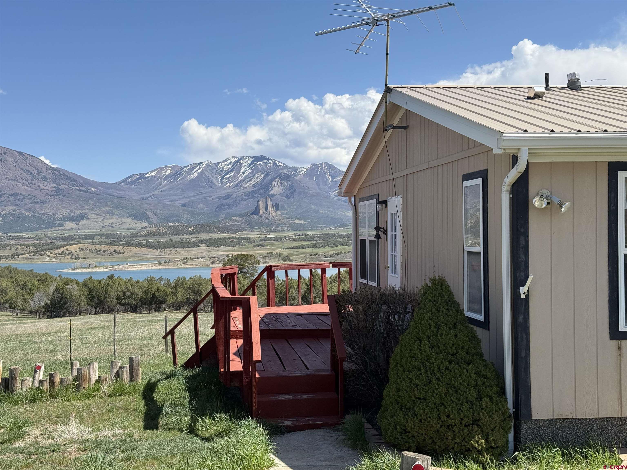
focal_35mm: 48
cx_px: 314
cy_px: 235
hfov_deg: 39.7
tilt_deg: -0.2
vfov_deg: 30.3
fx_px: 869
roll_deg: -0.2
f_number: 1.78
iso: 64
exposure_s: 1/4098
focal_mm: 6.76
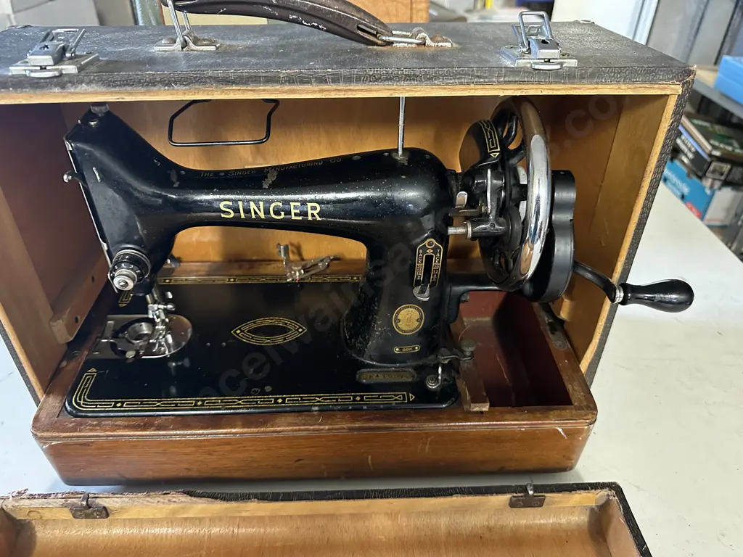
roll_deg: +0.1
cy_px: 278
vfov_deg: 56.8
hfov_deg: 71.6
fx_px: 515
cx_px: 372
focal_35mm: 24
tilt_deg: -35.3
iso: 800
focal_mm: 6.86
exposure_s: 1/33
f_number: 1.78
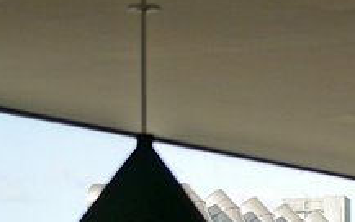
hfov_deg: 8.4
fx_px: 2363
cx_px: 550
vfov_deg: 5.2
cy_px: 551
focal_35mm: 244
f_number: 2
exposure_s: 1/500
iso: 200
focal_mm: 25
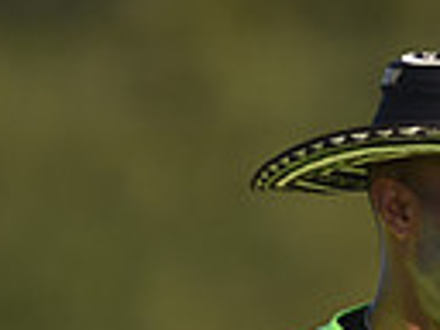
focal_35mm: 1740
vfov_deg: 0.9
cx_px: 512
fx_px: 22117
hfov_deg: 1.1
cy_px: 540
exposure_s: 1/1600
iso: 100
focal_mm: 400
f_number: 2.8
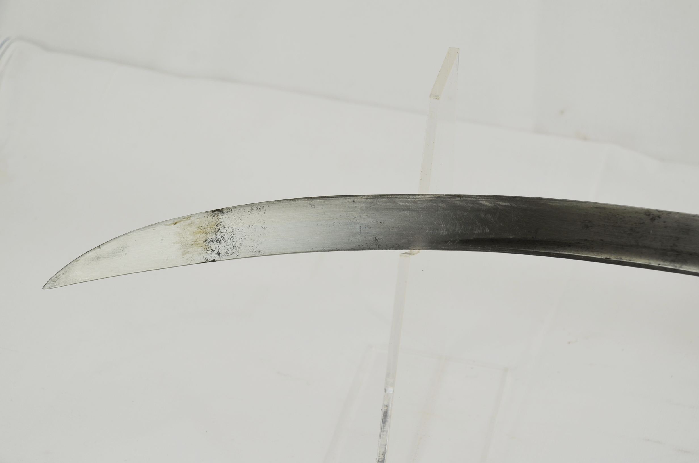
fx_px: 1511
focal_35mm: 78
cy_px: 232
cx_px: 350
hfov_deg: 26.0
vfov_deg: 17.4
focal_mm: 52
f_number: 6.3
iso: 200
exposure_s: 1/160
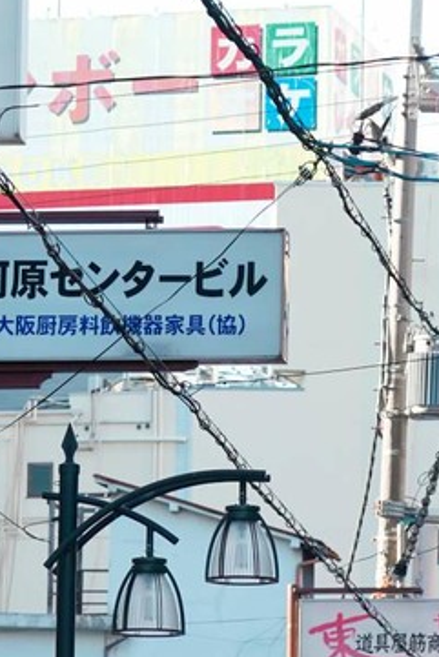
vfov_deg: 8.6
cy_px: 518
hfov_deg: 5.7
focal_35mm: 240
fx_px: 4385
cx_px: 262
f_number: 4
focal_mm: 74
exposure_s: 1/160
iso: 100
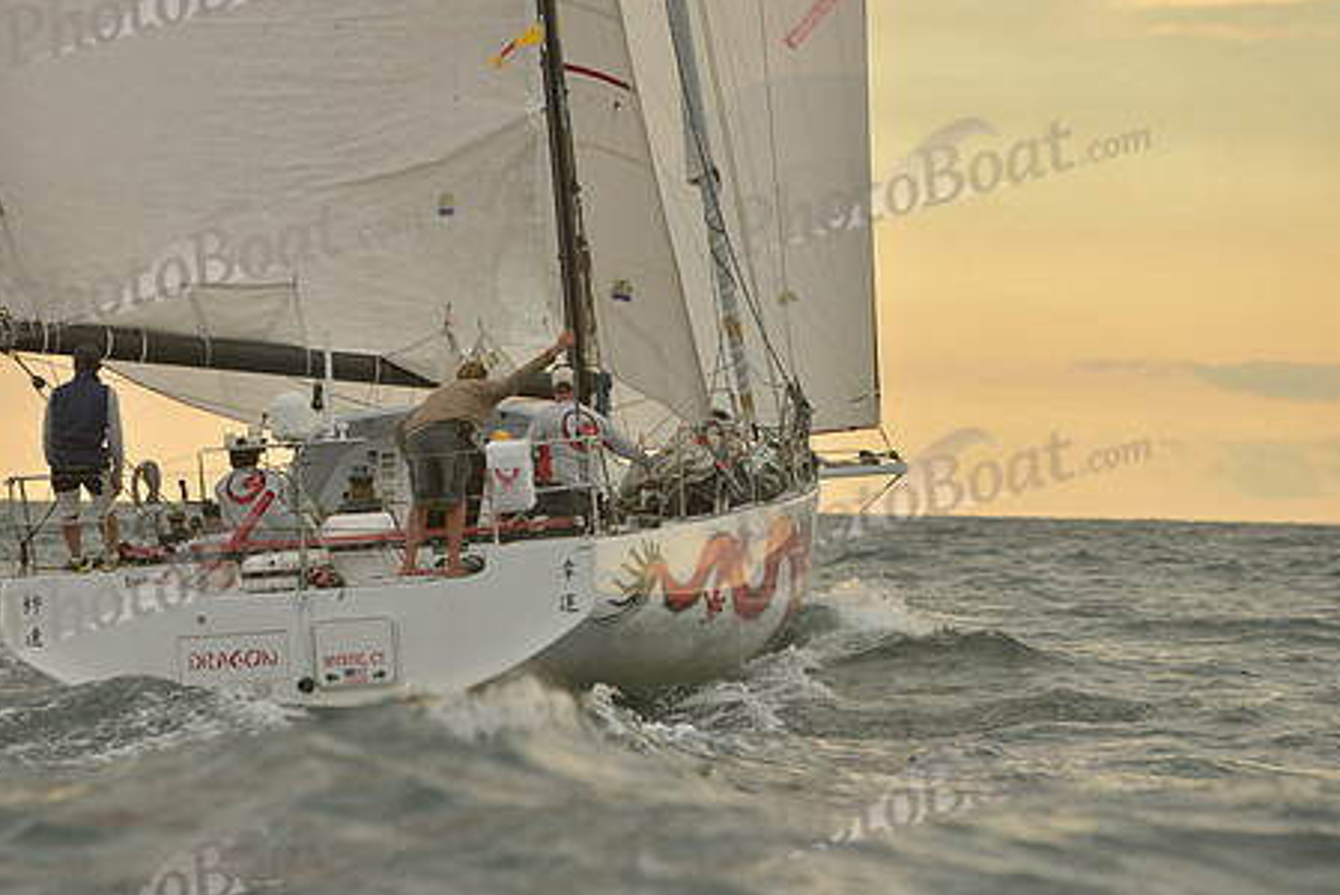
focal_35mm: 213
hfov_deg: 9.7
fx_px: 7933
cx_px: 579
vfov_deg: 6.5
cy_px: 377
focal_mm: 165
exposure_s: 1/1250
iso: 400
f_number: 5.6
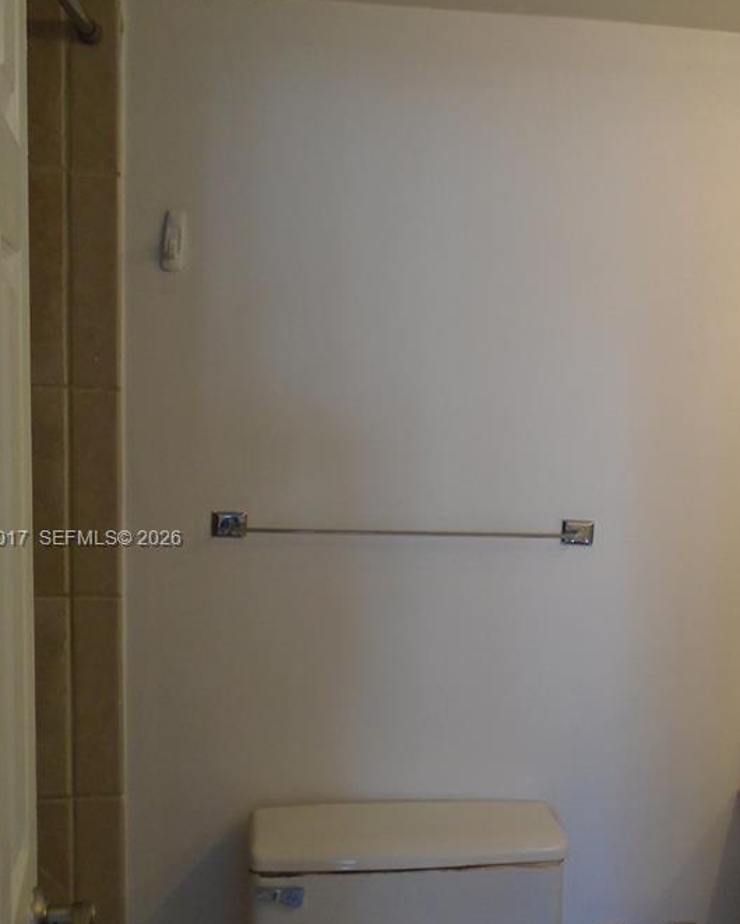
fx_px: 1259
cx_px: 552
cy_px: 540
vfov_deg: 40.2
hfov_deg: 32.2
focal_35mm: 46
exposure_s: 1/60
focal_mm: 4.6
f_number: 3.2
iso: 100
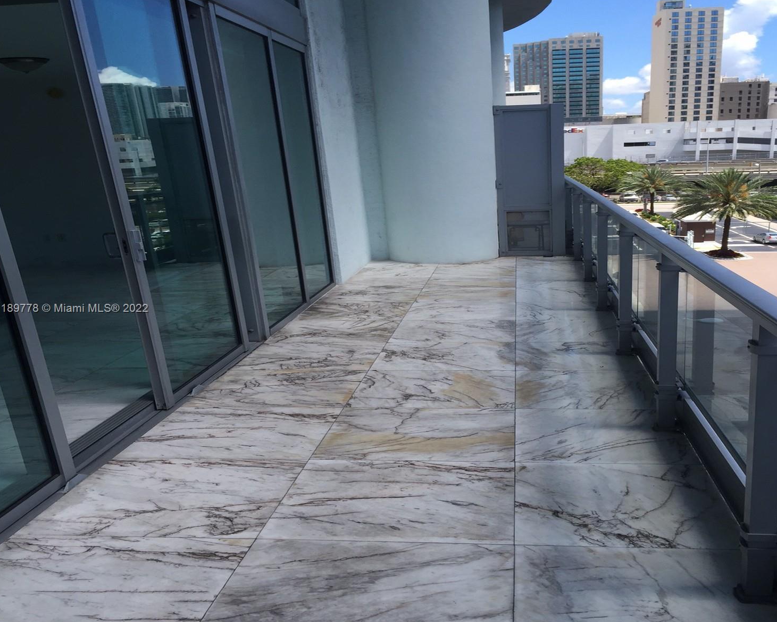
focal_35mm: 31
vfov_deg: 47.1
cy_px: 309
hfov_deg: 57.2
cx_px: 404
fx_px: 713
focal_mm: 4.15
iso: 32
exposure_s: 1/1068
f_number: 2.2
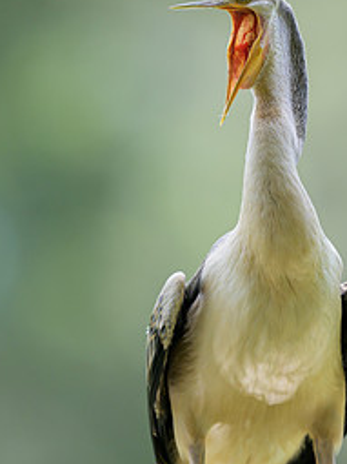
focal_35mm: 1074
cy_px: 288
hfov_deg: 1.4
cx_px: 224
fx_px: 14367
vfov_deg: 1.8
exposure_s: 1/2000
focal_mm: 400
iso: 360
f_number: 2.8
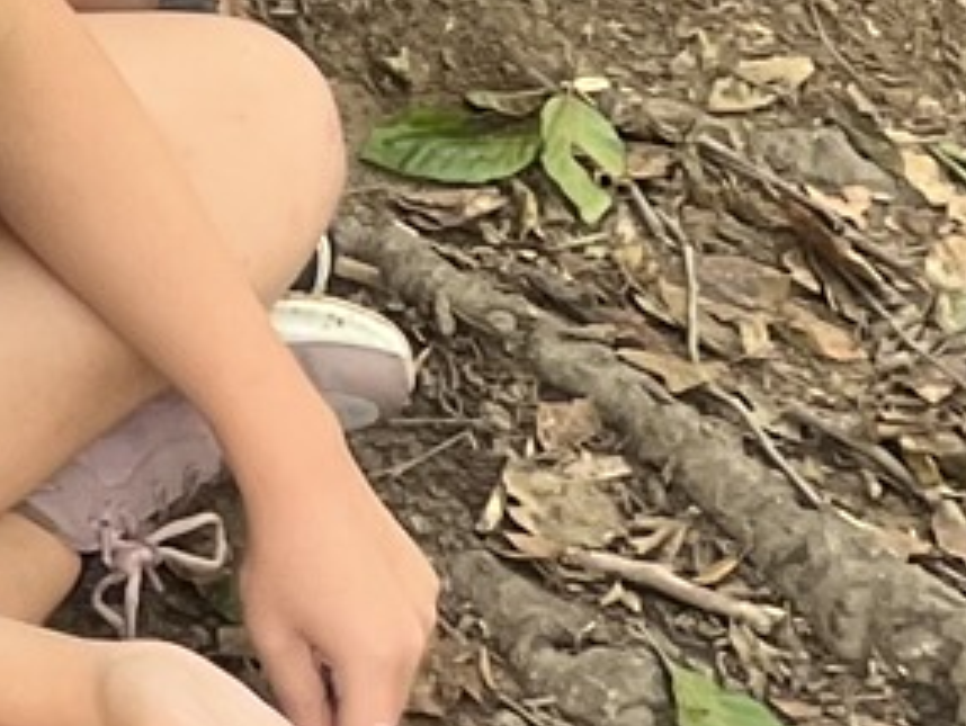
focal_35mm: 183
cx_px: -1463
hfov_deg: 9.4
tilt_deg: -31.7
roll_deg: +1.1
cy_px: -547
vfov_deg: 7.9
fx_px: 5111
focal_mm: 5.7
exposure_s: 1/60
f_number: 1.5
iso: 200
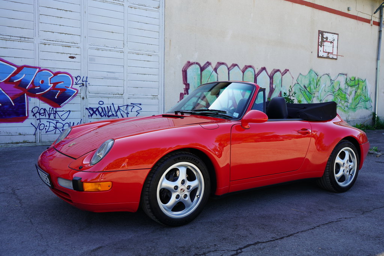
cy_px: 128
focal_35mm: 31
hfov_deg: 60.3
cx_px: 192
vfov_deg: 42.3
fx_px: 331
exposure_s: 1/100
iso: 100
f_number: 5.6
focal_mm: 31
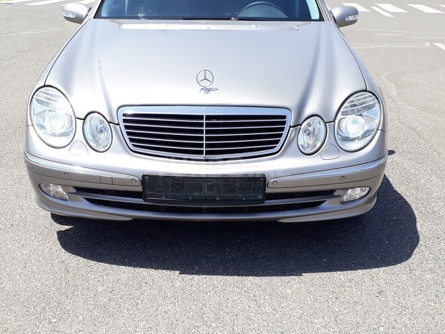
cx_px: 222
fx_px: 347
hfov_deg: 65.3
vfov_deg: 51.4
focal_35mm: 27
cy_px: 167
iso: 40
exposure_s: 1/790
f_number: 1.9
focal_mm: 3.6
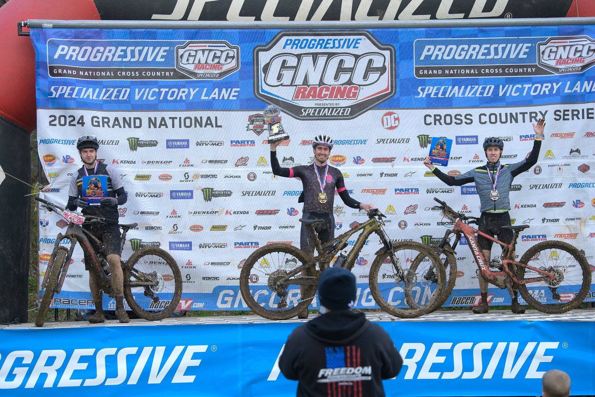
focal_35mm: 95
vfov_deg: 14.4
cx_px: 298
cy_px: 198
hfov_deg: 21.5
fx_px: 1570
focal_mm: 95
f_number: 4
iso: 500
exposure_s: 1/500
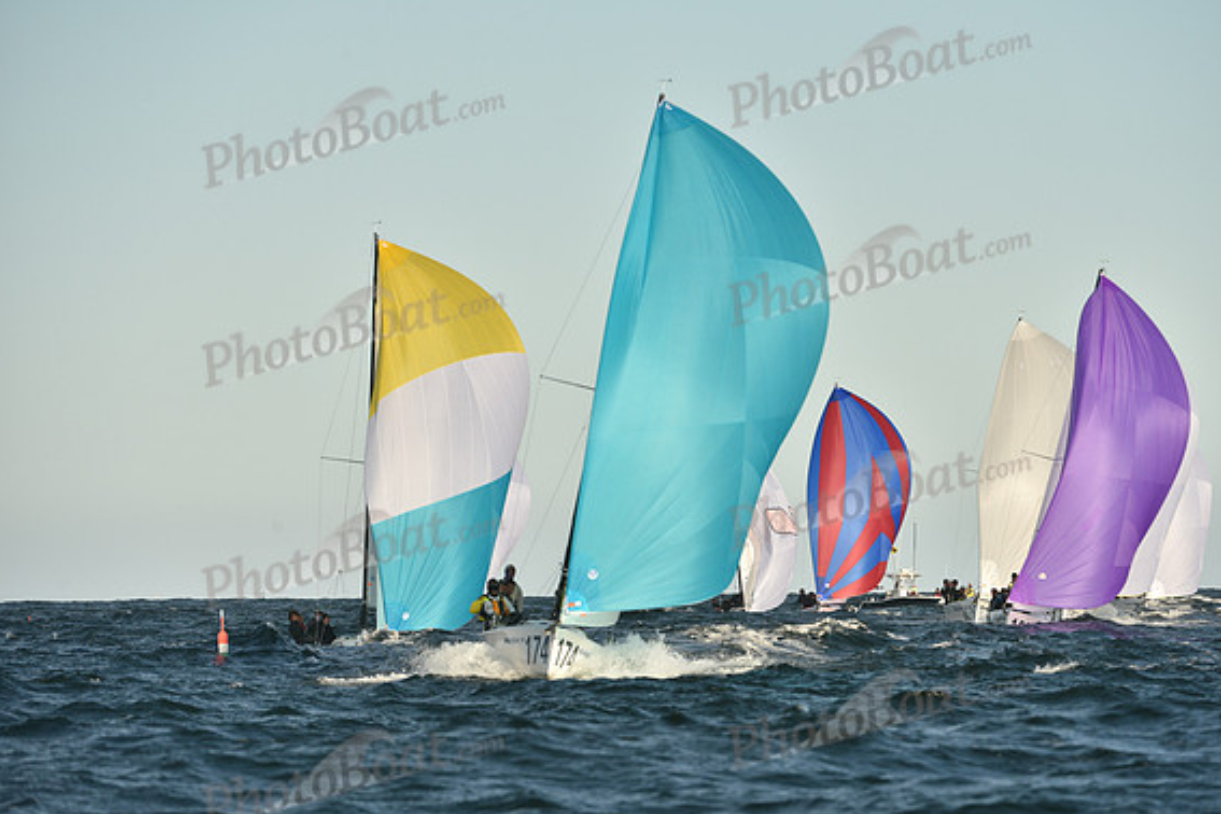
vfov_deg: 4.0
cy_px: 412
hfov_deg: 5.9
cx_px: 618
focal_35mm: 348
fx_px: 11802
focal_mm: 340
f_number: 8
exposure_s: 1/1250
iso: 320
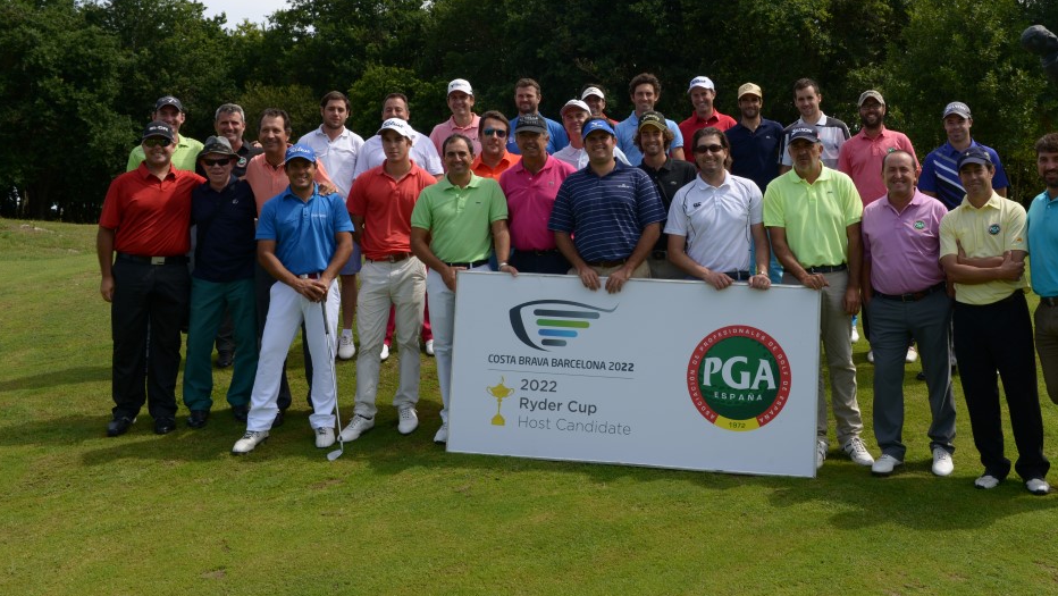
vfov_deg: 26.9
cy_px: 184
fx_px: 1235
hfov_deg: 46.2
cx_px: 629
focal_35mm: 44
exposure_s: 1/160
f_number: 10
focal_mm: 34
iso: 160
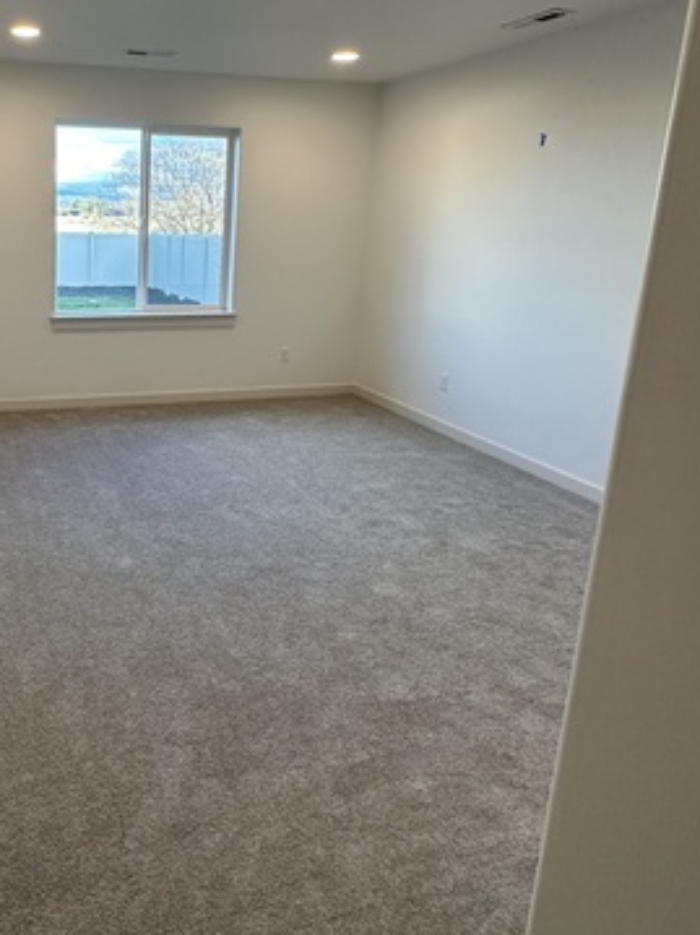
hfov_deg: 48.9
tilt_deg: -11.9
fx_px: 701
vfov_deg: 66.4
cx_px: 107
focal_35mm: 26
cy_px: 356
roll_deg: -1.5
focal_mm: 2.22
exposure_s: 1/120
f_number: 2.2
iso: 125
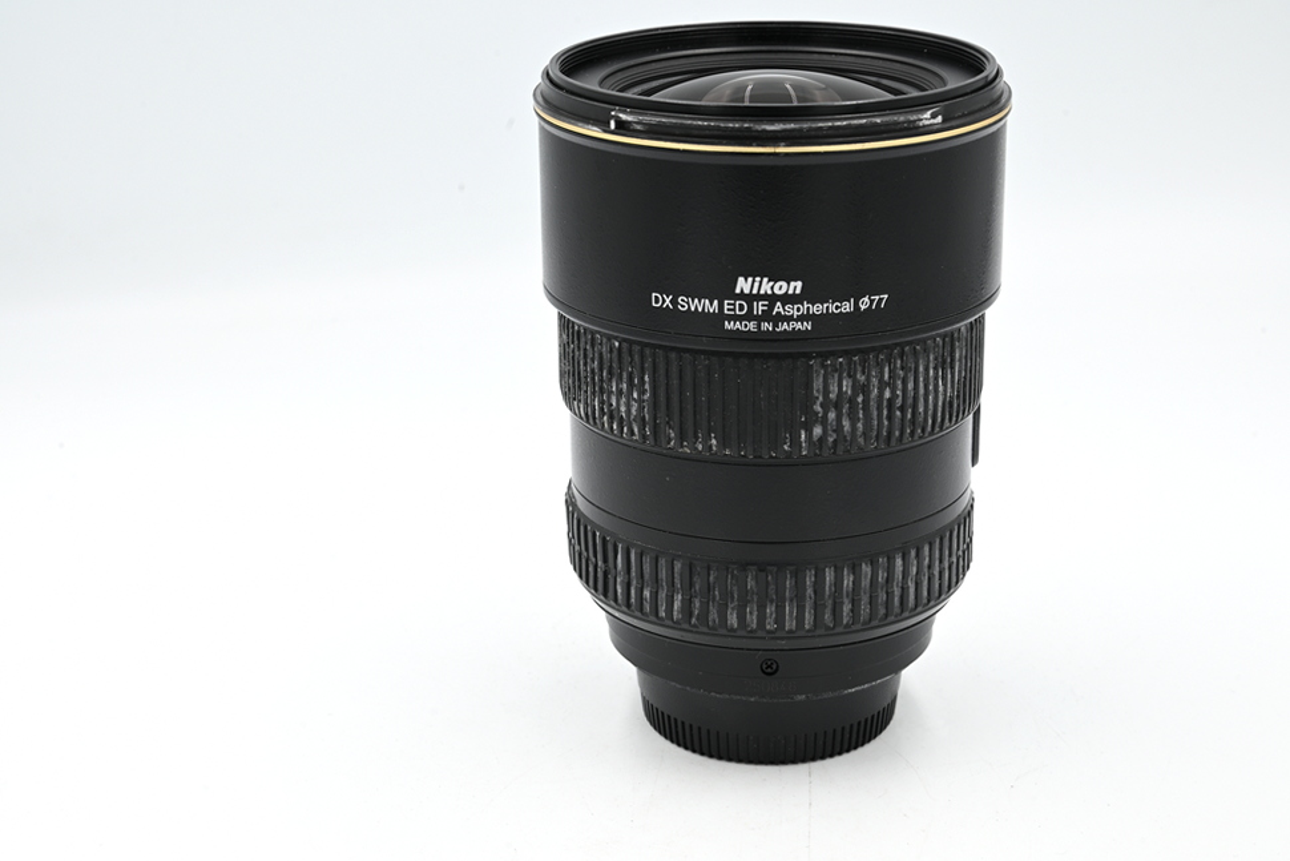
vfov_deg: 21.6
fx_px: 2258
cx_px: 645
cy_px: 430
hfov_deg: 31.9
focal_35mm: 63
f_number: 14
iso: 100
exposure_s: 1/15
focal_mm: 63
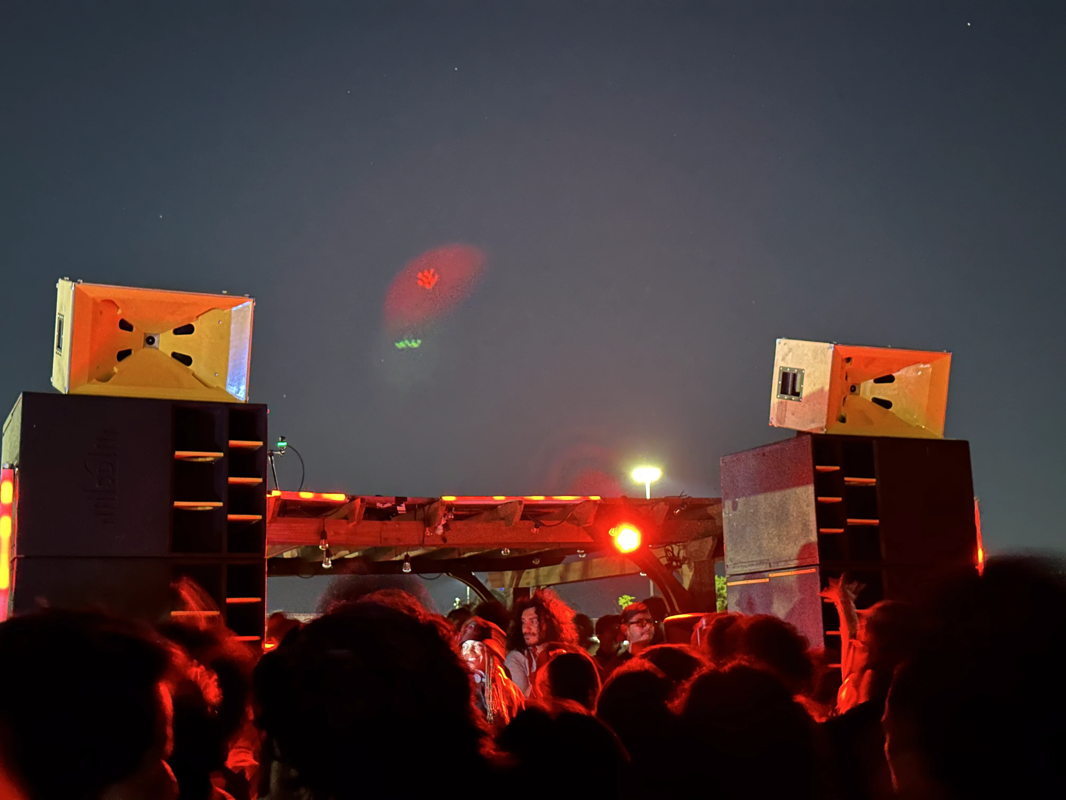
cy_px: 400
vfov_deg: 30.3
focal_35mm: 48
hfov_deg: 39.7
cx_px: 533
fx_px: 1478
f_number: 1.78
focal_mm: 6.86
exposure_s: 1/5
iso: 1250
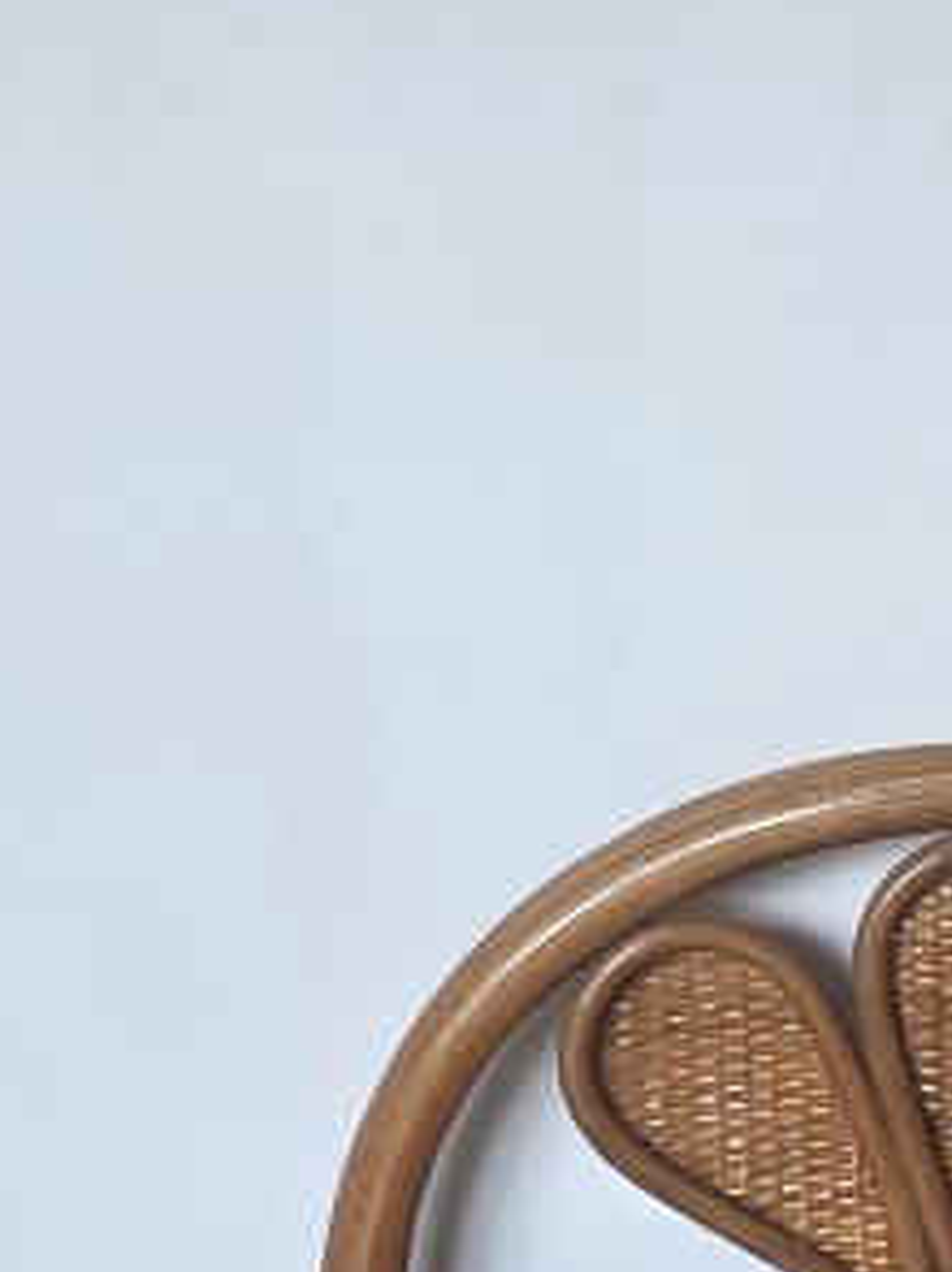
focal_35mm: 282
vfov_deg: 6.9
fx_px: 10356
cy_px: 1986
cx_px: 1830
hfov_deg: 5.2
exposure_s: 1/100
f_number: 2.4
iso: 320
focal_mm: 7.9
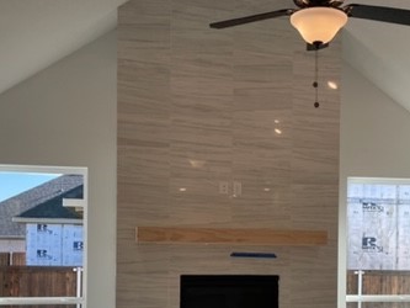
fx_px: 592
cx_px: 235
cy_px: 246
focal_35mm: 50
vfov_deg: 28.5
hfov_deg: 38.1
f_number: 1.6
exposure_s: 1/419
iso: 32
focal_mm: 4.2
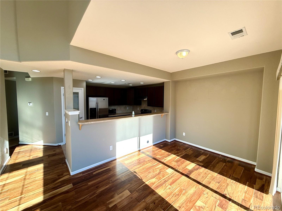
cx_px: 141
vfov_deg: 85.7
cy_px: 106
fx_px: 114
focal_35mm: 14
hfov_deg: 102.1
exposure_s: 1/281
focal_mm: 2.22
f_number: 2.2
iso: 64
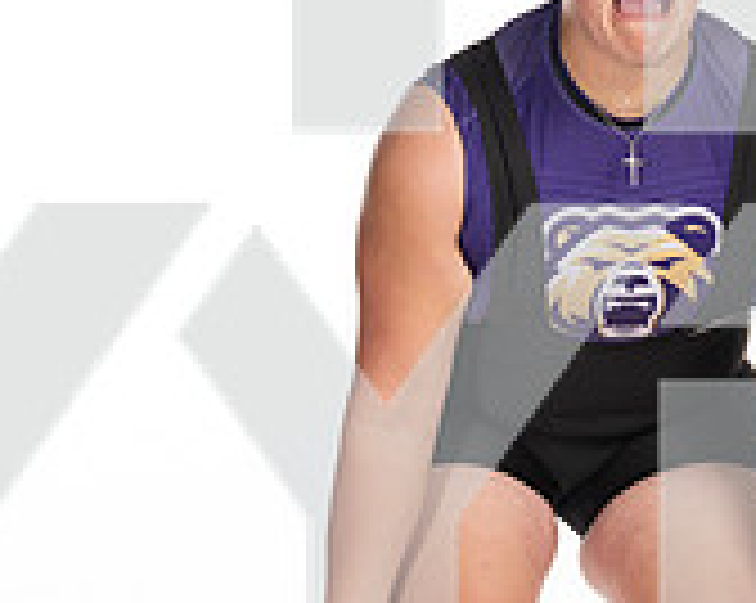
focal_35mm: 195
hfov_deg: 9.9
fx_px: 4358
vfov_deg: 7.9
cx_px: 572
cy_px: 443
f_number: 5.6
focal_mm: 60
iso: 250
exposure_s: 1/250
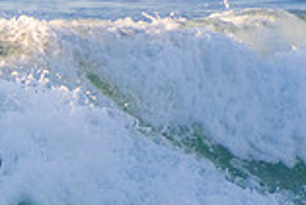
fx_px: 19491
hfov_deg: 0.9
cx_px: -164
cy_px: 214
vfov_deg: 0.6
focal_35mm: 2291
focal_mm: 400
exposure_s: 1/1250
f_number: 5.6
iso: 450
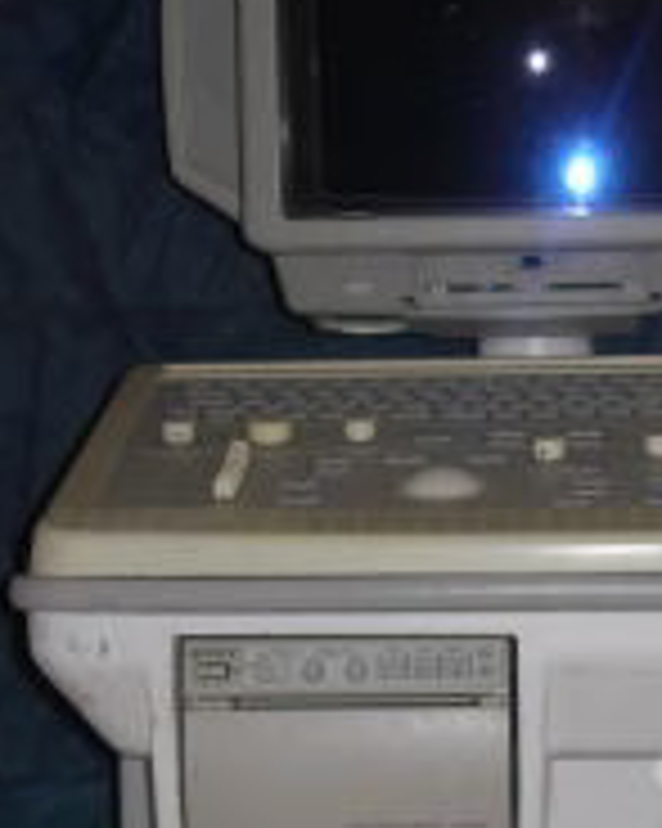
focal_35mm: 153
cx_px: 585
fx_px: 3750
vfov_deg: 12.6
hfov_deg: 10.0
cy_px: 652
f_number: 3.7
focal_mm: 14.9
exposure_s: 1/60.1
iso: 64
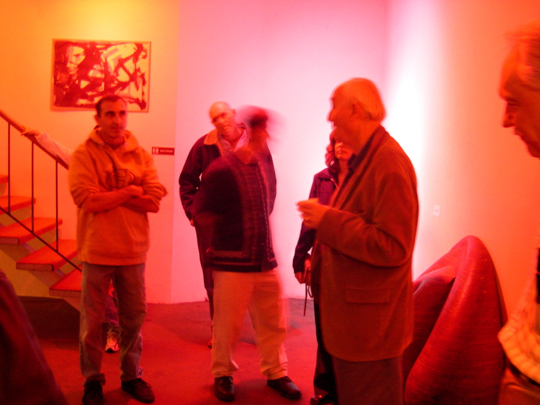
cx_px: 270
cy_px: 202
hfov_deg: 49.0
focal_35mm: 38
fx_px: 593
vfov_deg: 37.7
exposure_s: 1/1.2
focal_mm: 8
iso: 400
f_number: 2.8
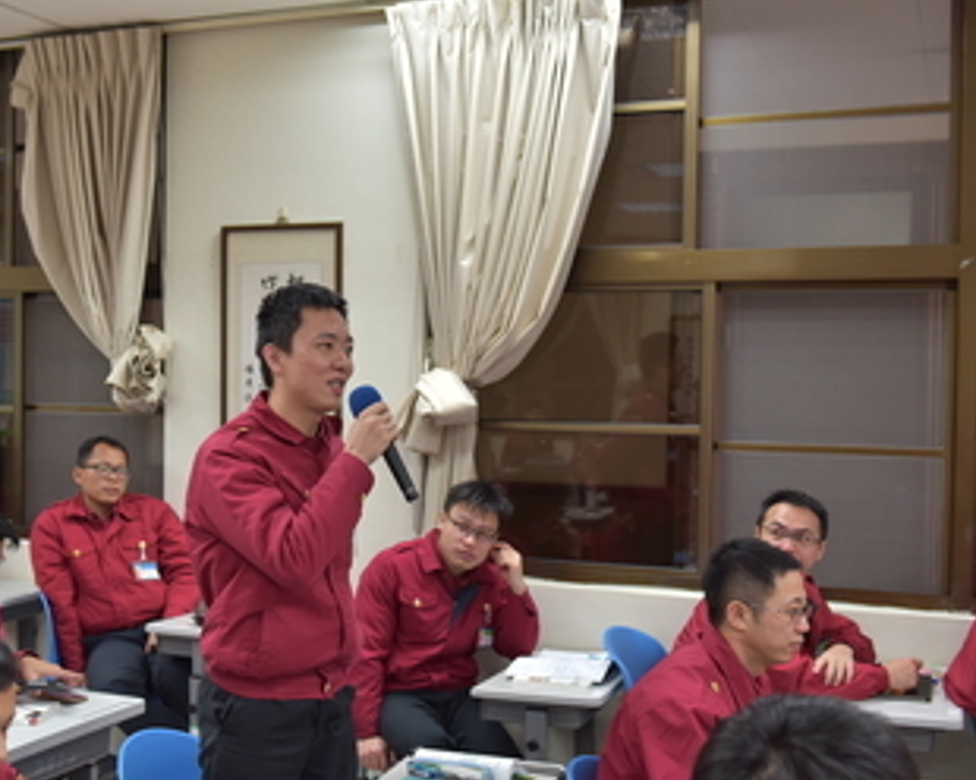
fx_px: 1329
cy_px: 398
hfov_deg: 40.1
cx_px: 384
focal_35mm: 46
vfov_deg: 32.7
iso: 400
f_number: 4
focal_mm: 38
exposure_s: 1/60
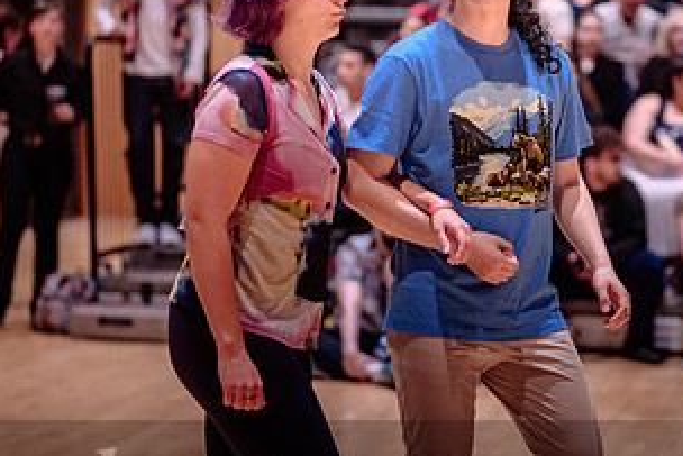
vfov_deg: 12.3
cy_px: 128
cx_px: 499
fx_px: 2107
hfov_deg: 18.3
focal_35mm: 111
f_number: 1.2
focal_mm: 50
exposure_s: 1/200
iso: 1600
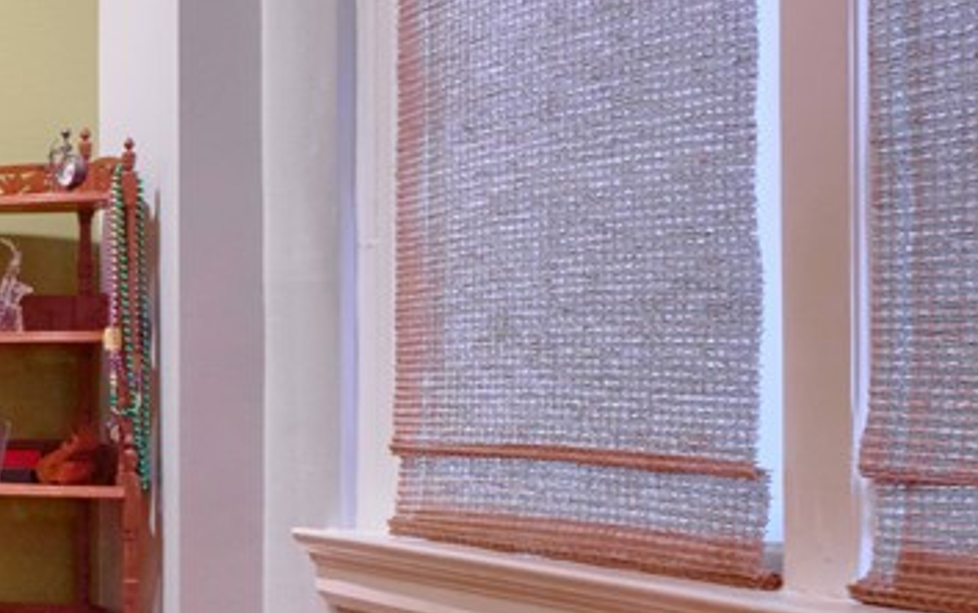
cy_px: 340
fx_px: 2615
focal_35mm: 98
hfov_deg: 15.6
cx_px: -1105
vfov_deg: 13.4
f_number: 10
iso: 1250
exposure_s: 1/1.59
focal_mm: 20
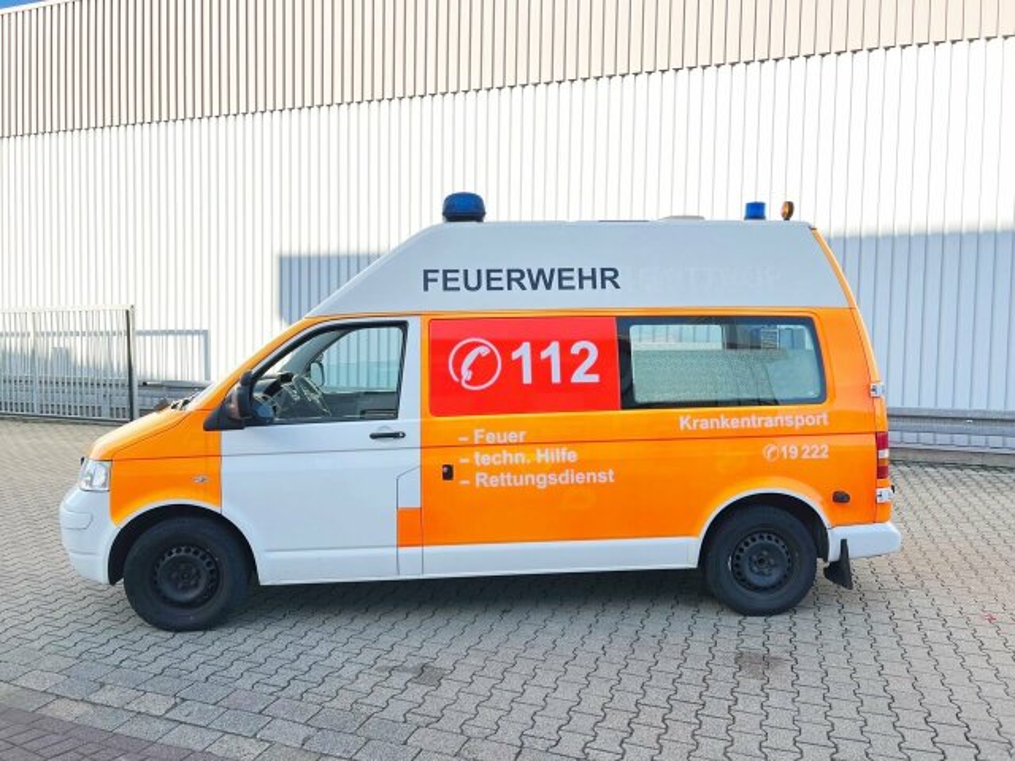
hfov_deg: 67.3
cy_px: 380
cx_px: 508
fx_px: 762
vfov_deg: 53.1
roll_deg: -0.7
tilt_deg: -1.9
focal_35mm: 26
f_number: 1.5
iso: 50
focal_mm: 5.7
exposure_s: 1/621
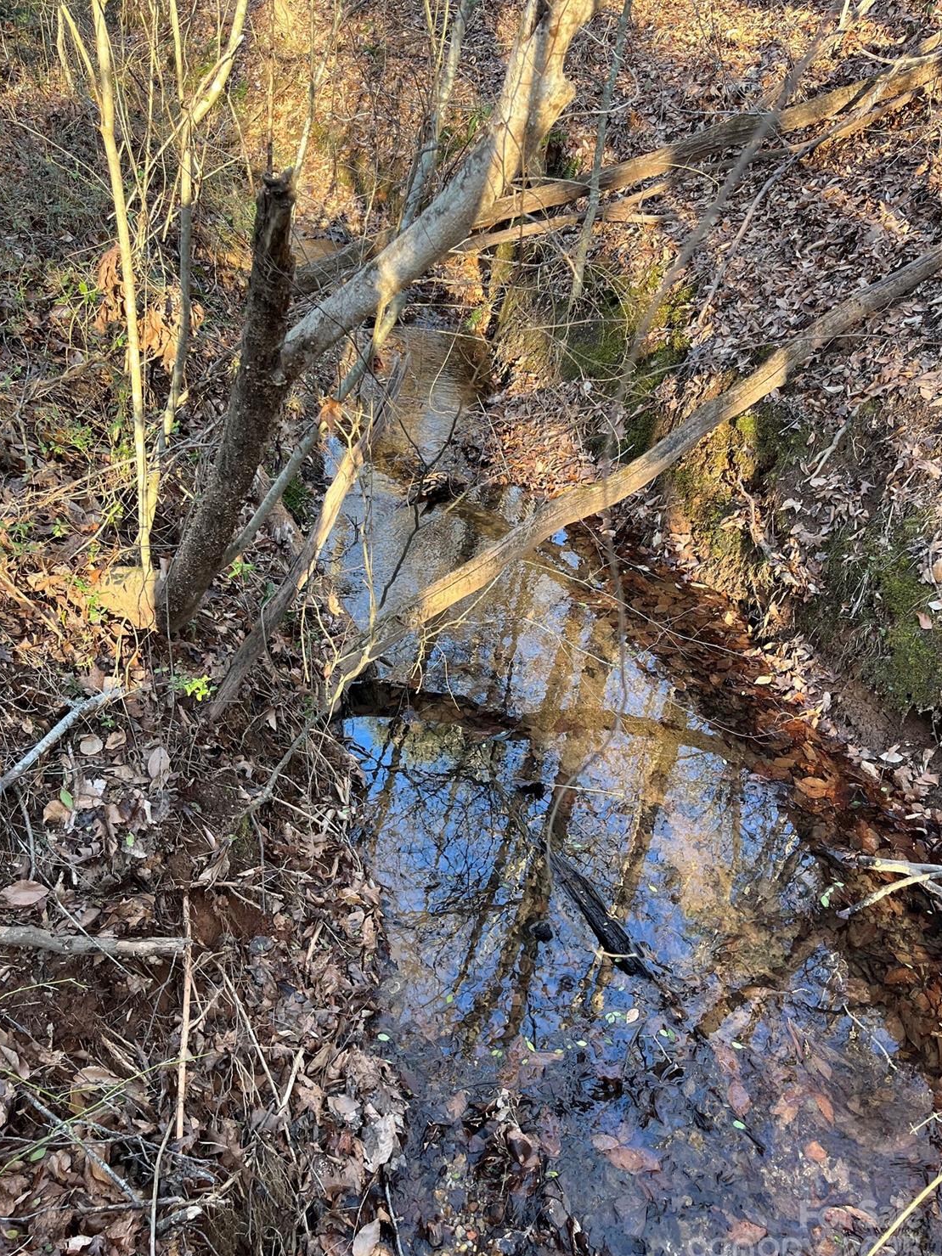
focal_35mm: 27
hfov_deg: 51.3
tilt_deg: -34.2
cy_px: 638
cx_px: 468
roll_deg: -8.7
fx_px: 980
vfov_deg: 65.3
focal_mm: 5.1
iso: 80
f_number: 1.6
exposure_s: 1/122
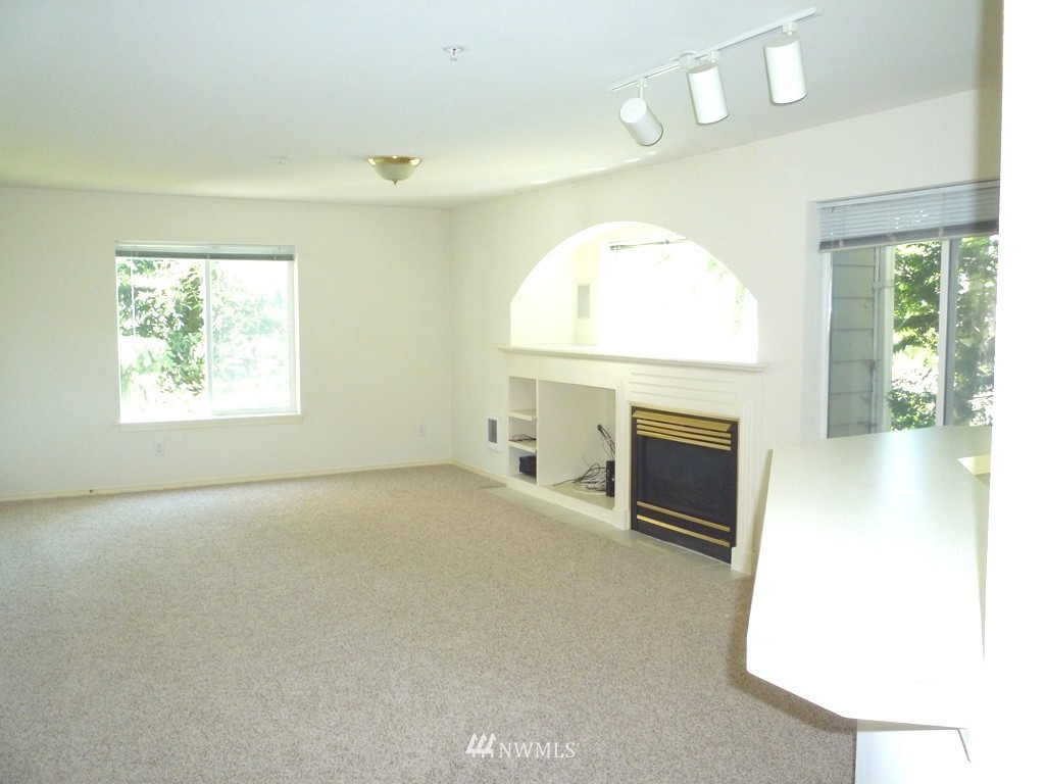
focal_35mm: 29
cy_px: 392
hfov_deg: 61.7
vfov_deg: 48.2
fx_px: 875
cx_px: 522
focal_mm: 5.2
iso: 320
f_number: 3.3
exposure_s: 1/30
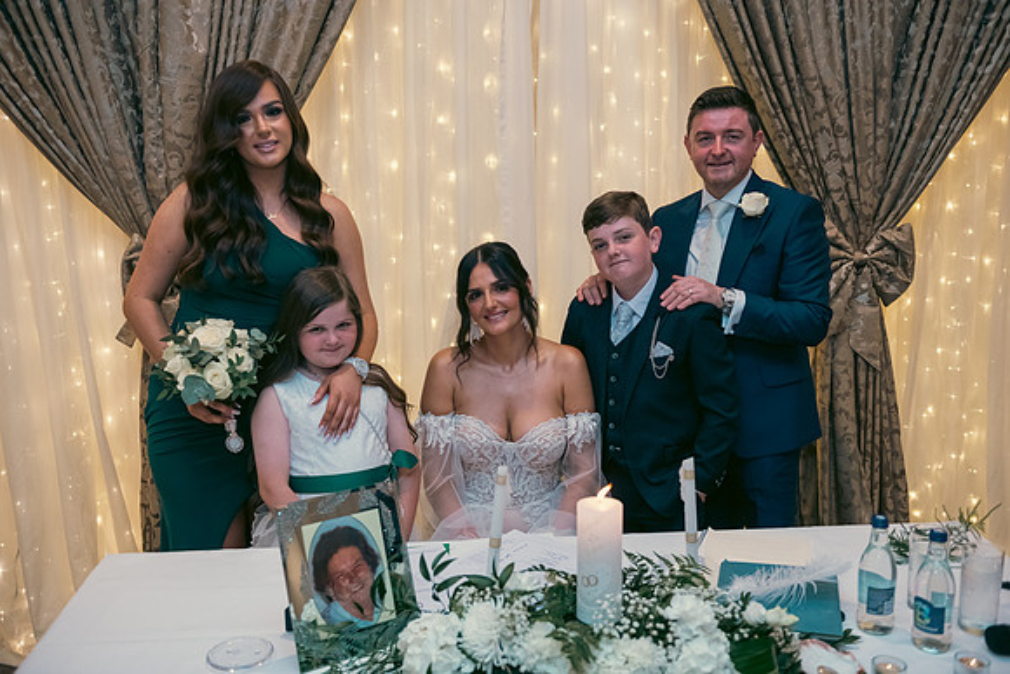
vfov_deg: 37.9
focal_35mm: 35
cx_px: 505
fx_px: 982
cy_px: 337
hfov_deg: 54.4
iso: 800
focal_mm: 35
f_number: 3.5
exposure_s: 1/160
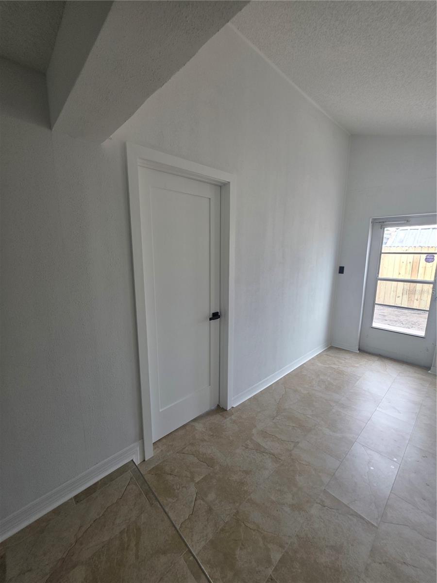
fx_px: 219
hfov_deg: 89.9
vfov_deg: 106.2
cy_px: 292
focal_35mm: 13
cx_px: 218
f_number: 1.9
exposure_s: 1/120
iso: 64
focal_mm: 2.2
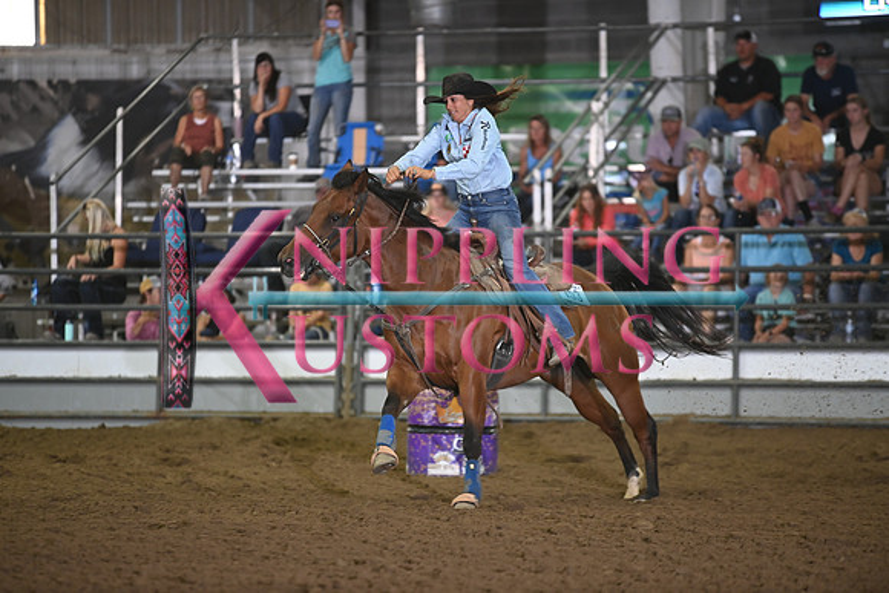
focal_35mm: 200
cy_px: 296
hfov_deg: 10.3
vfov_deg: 6.9
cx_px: 444
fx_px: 4940
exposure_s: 1/400
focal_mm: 200
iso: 2000
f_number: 2.8
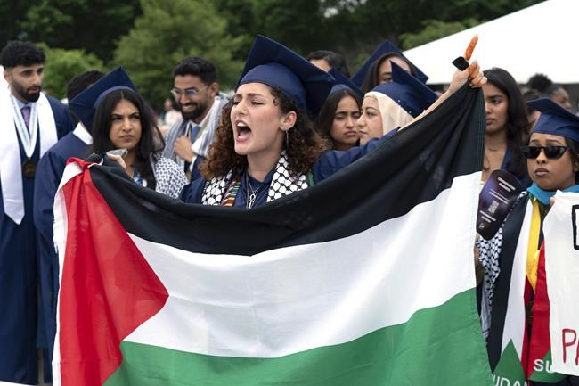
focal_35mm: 70
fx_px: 1125
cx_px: 290
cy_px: 193
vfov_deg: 19.4
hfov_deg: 28.9
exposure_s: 1/500
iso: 125
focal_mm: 70
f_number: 5
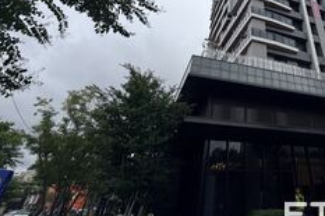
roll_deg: +2.2
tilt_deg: +35.8
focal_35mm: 25
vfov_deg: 47.5
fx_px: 226
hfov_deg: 65.2
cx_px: 259
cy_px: 33
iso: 40
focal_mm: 2.22
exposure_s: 1/760
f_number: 2.2
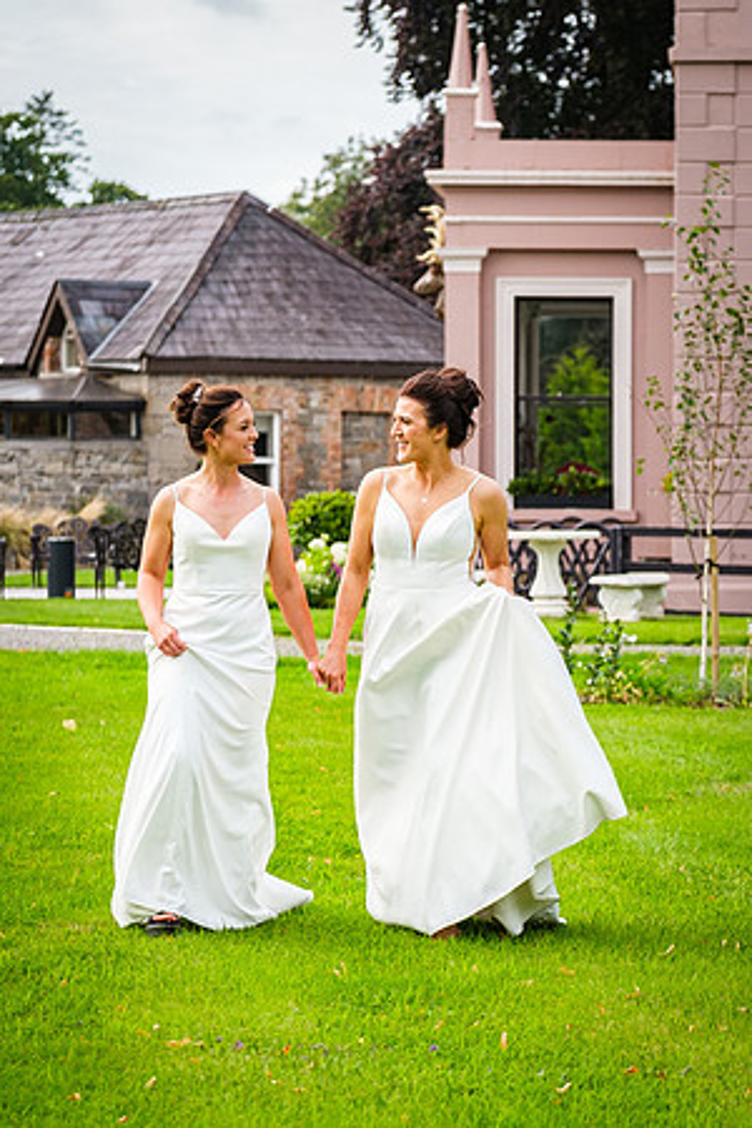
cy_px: 582
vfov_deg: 15.3
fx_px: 4203
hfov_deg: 10.2
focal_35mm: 134
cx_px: 443
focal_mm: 56.3
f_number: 2.8
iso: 160
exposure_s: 1/500
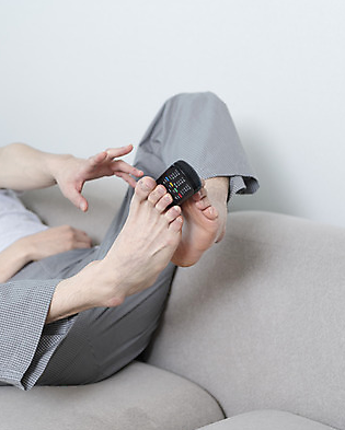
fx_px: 1058
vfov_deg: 23.0
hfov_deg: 18.3
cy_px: 216
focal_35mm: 83
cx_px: 64
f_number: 3.5
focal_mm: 58
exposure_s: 1/125
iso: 200
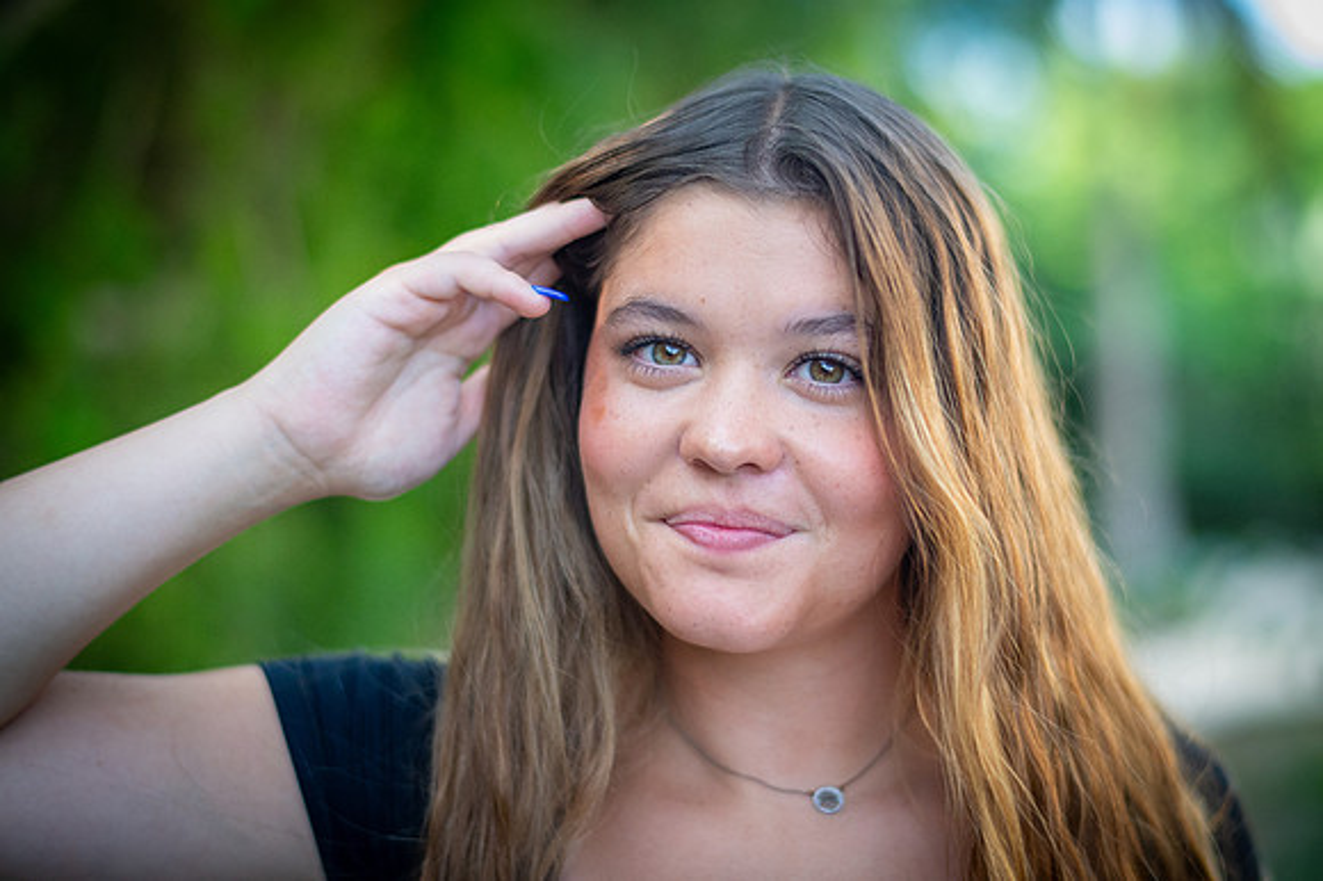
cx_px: 737
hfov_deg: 31.1
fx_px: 2375
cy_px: 390
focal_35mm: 65
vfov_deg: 21.0
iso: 2000
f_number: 1.8
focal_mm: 58
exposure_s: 1/1600
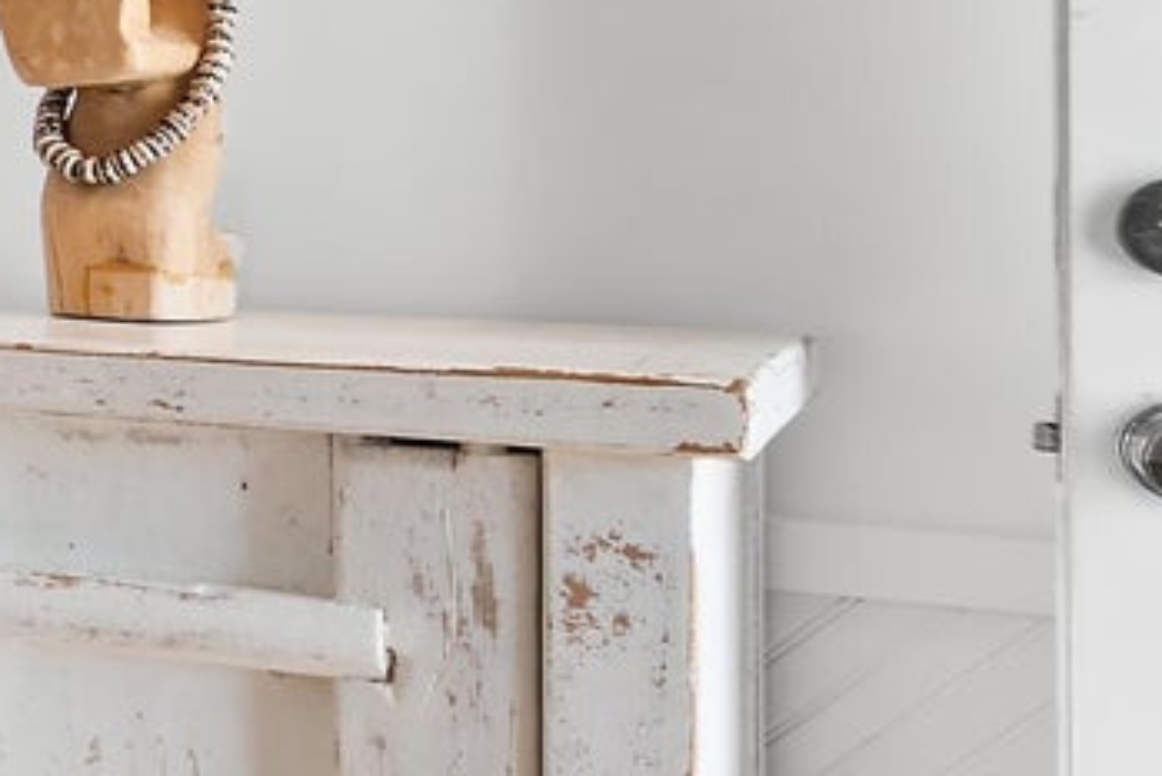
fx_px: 2131
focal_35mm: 66
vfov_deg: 20.4
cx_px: -999
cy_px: 137
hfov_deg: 20.3
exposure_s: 1/6
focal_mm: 10
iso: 100
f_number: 4.5
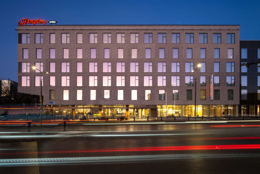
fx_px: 130
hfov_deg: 90.0
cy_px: 87
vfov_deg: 67.4
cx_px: 130
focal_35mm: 18
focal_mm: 12
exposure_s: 2
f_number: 14
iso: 160
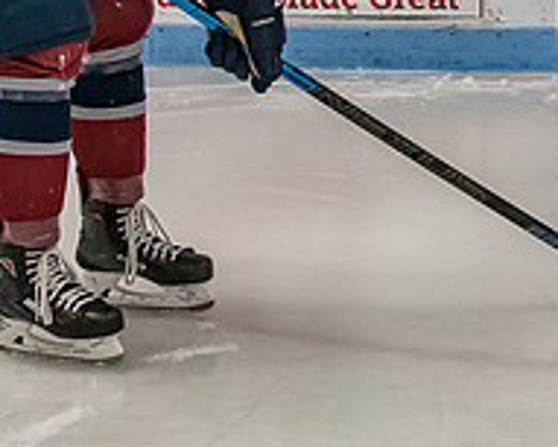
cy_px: -133
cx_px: 784
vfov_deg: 10.4
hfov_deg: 12.7
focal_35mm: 146
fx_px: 2412
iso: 4000
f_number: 4.5
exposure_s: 1/250
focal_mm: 28
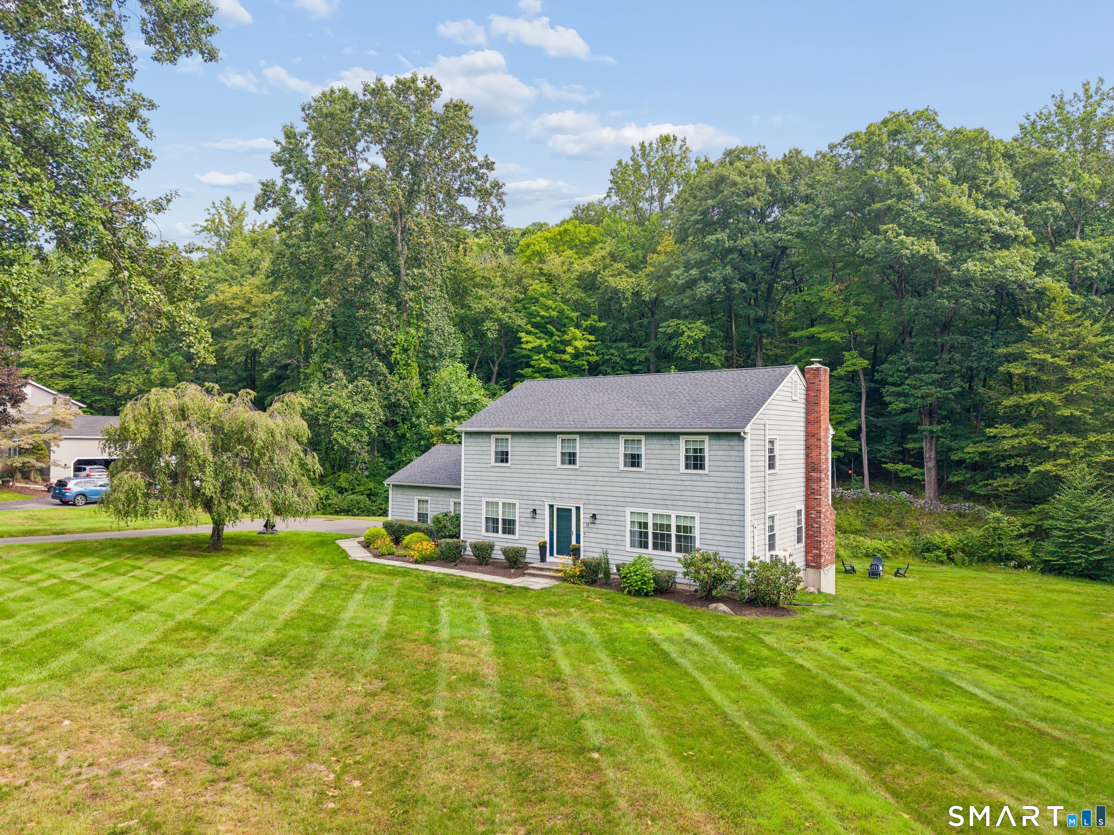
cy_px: 418
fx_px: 772
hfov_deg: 71.6
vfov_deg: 56.8
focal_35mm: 24
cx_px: 557
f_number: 1.8
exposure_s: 1/800
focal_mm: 8.7
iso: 200
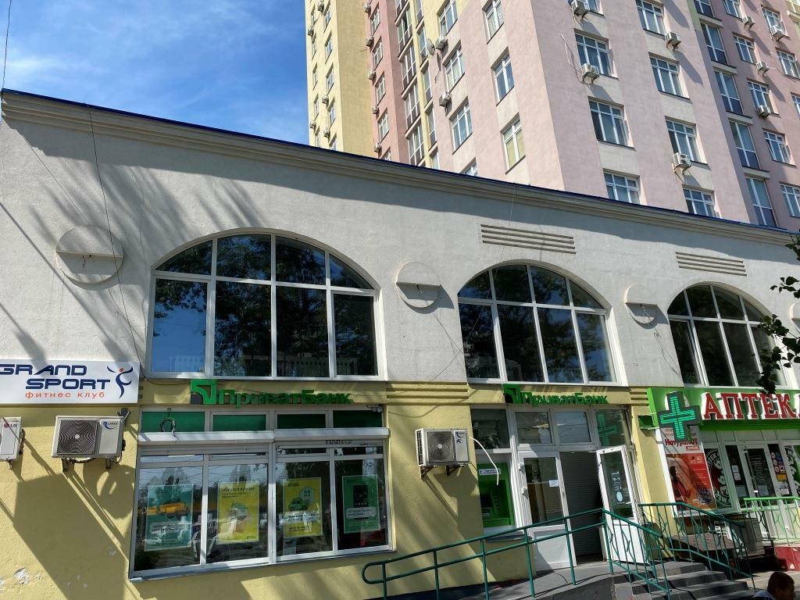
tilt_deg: +20.1
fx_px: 601
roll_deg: +4.3
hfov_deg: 67.3
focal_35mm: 26
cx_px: 400
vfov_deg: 53.1
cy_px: 300
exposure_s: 1/2410
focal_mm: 4.25
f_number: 1.8
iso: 32
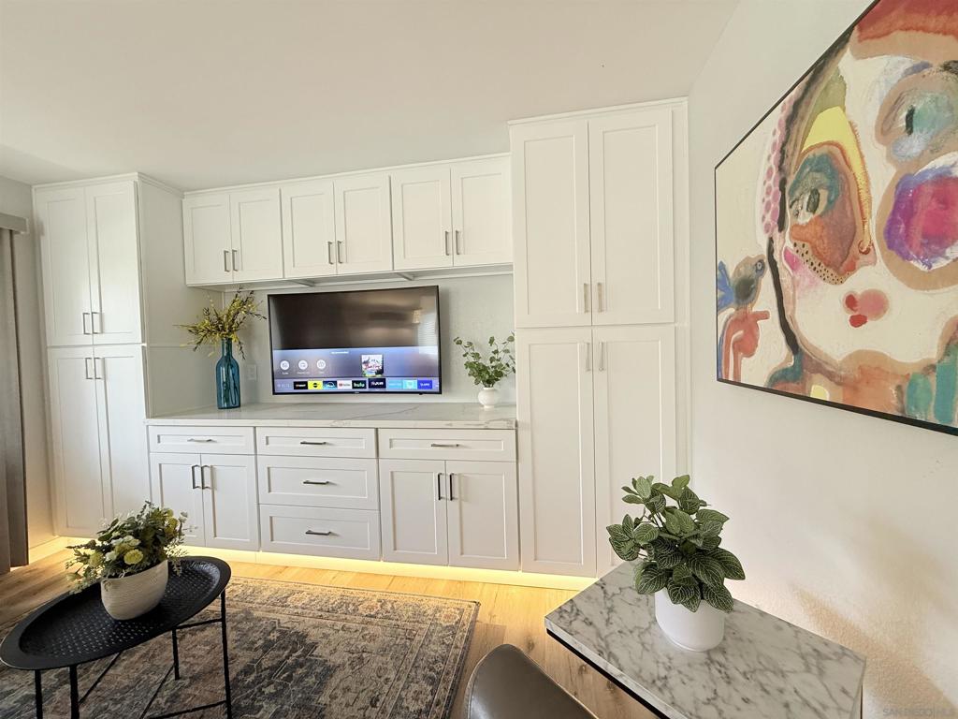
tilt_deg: -0.8
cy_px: 360
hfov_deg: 102.1
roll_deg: +1.6
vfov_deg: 85.7
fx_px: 387
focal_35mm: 14
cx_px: 479
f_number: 2.2
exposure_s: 1/120
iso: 250
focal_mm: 2.22
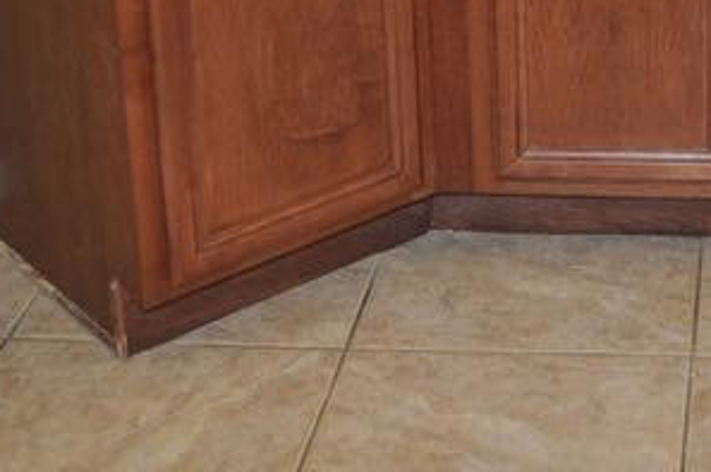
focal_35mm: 93
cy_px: -285
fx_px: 1834
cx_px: 778
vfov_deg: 13.6
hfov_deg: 20.9
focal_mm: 18
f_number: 4
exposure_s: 1/60
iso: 450
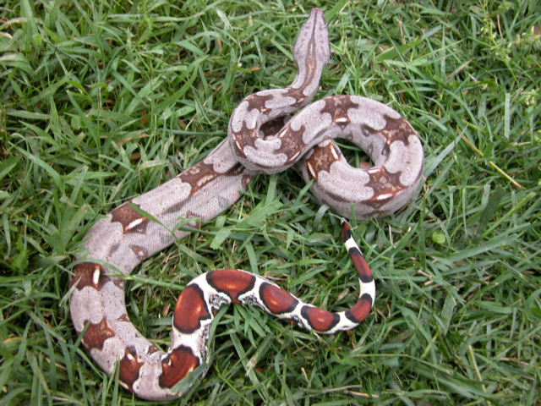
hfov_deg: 41.2
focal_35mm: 46
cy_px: 203
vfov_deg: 31.5
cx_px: 270
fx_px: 719
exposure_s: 1/60.2
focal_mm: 11.6
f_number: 3
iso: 100
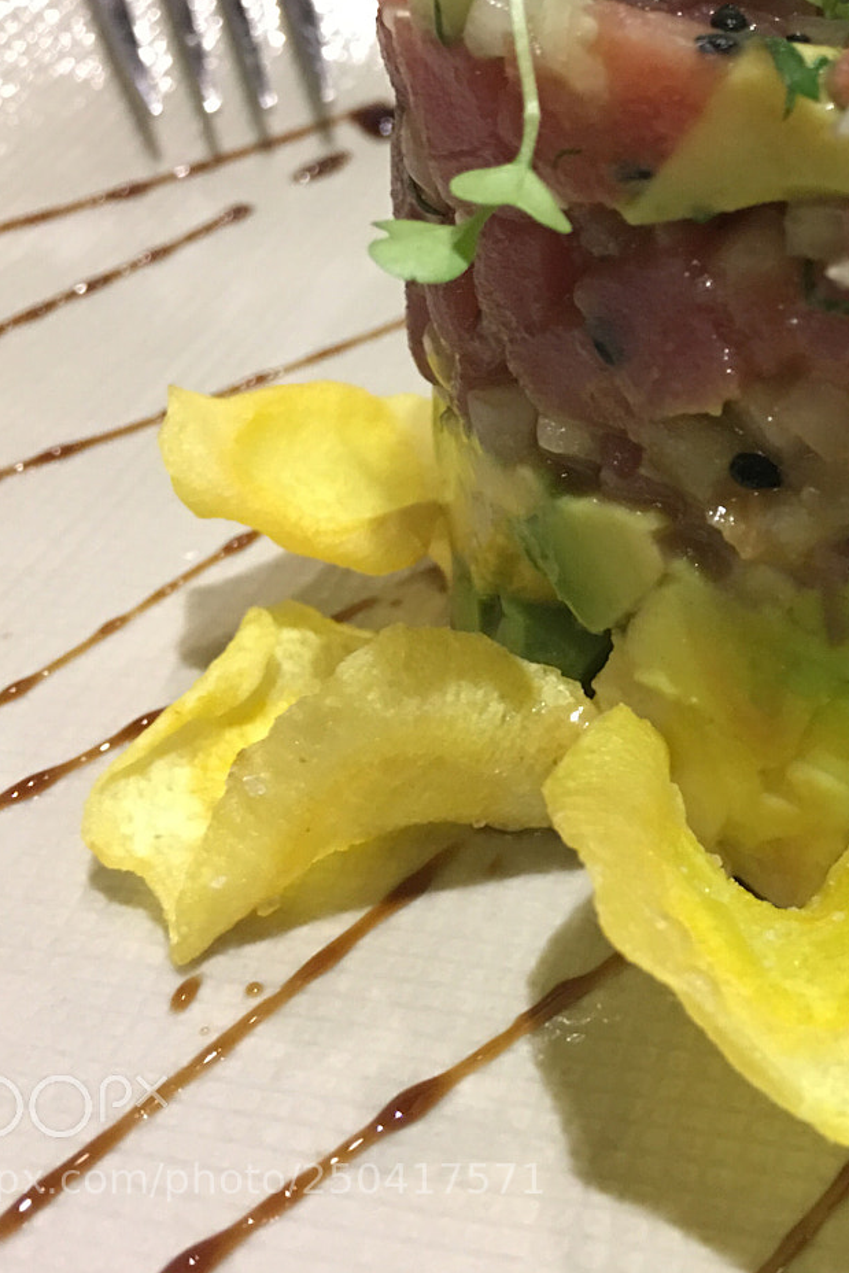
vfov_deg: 37.9
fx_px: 1839
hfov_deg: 24.3
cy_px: 464
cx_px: 924
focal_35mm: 52
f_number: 2.2
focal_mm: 4.15
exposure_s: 1/4
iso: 100
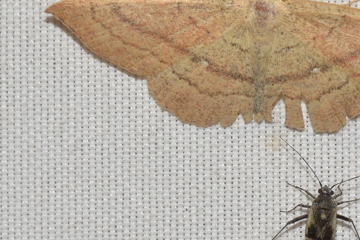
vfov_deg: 4.3
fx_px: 3200
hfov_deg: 6.4
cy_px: 61
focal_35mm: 320
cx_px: 235
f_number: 13
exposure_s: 1/160
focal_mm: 140
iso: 400
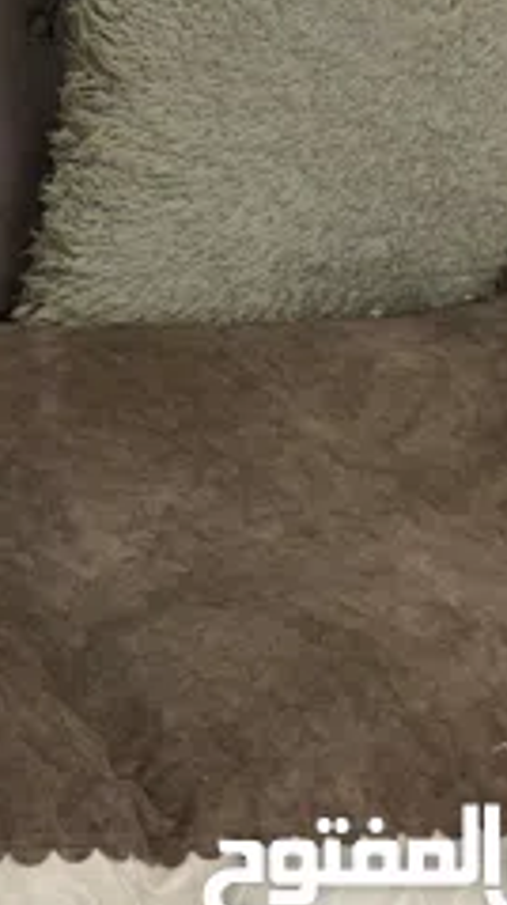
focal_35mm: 76
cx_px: -367
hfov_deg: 14.2
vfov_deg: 27.6
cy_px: 257
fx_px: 1821
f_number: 1.8
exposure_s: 1/50
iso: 160
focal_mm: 4.25
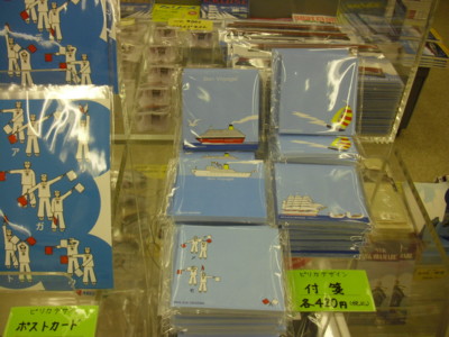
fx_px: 493
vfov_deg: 37.7
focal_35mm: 38
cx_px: 224
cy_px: 168
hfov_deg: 49.0
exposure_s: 1/60
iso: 100
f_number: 2.8
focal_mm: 6.2
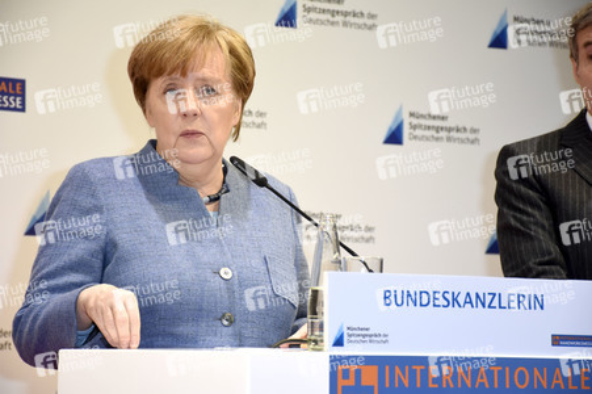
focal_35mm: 158
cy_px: 197
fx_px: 2588
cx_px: 296
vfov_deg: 8.7
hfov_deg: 13.0
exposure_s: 1/160
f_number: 6.3
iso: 1000
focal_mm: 105
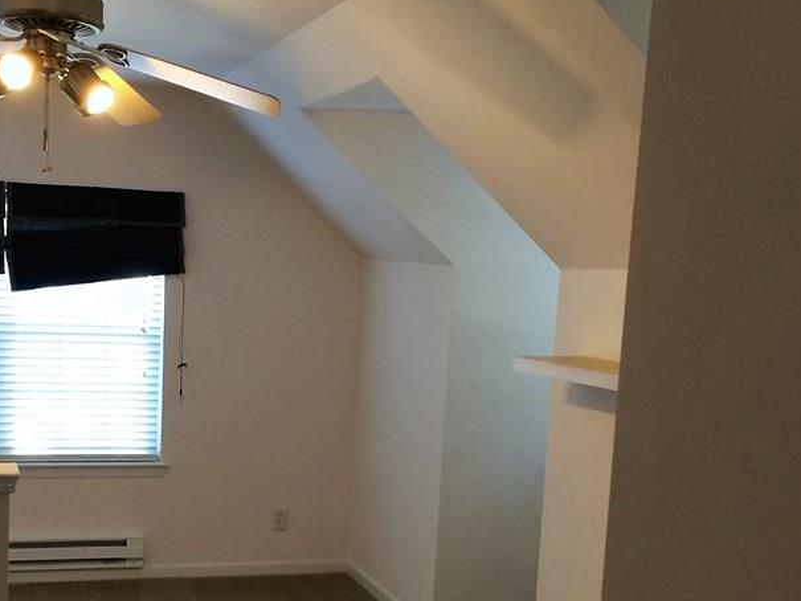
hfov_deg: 38.5
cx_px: 269
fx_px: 1134
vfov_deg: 29.2
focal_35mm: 49
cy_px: 452
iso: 100
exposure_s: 1/30
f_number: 2.2
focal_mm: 4.15
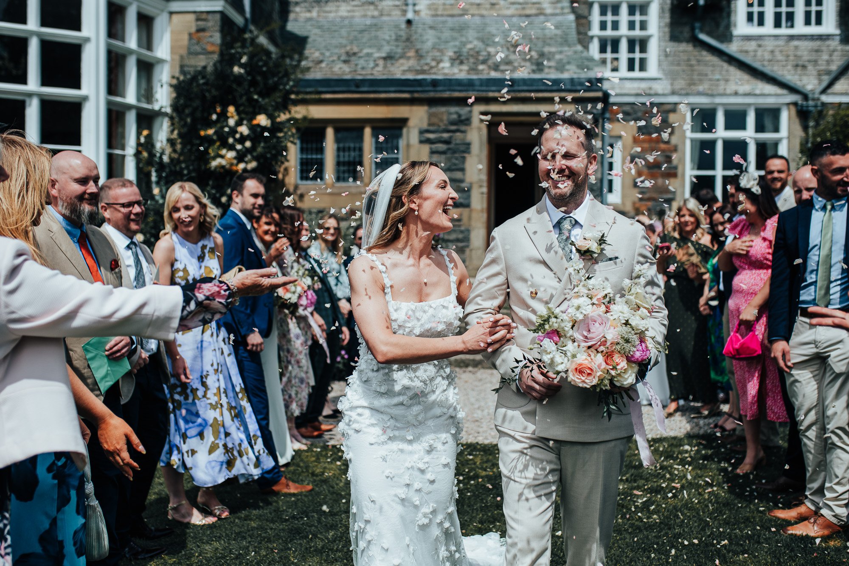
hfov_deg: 50.8
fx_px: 894
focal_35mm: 38
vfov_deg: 35.1
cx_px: 422
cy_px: 283
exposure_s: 1/6400
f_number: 2.5
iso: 100
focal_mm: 35
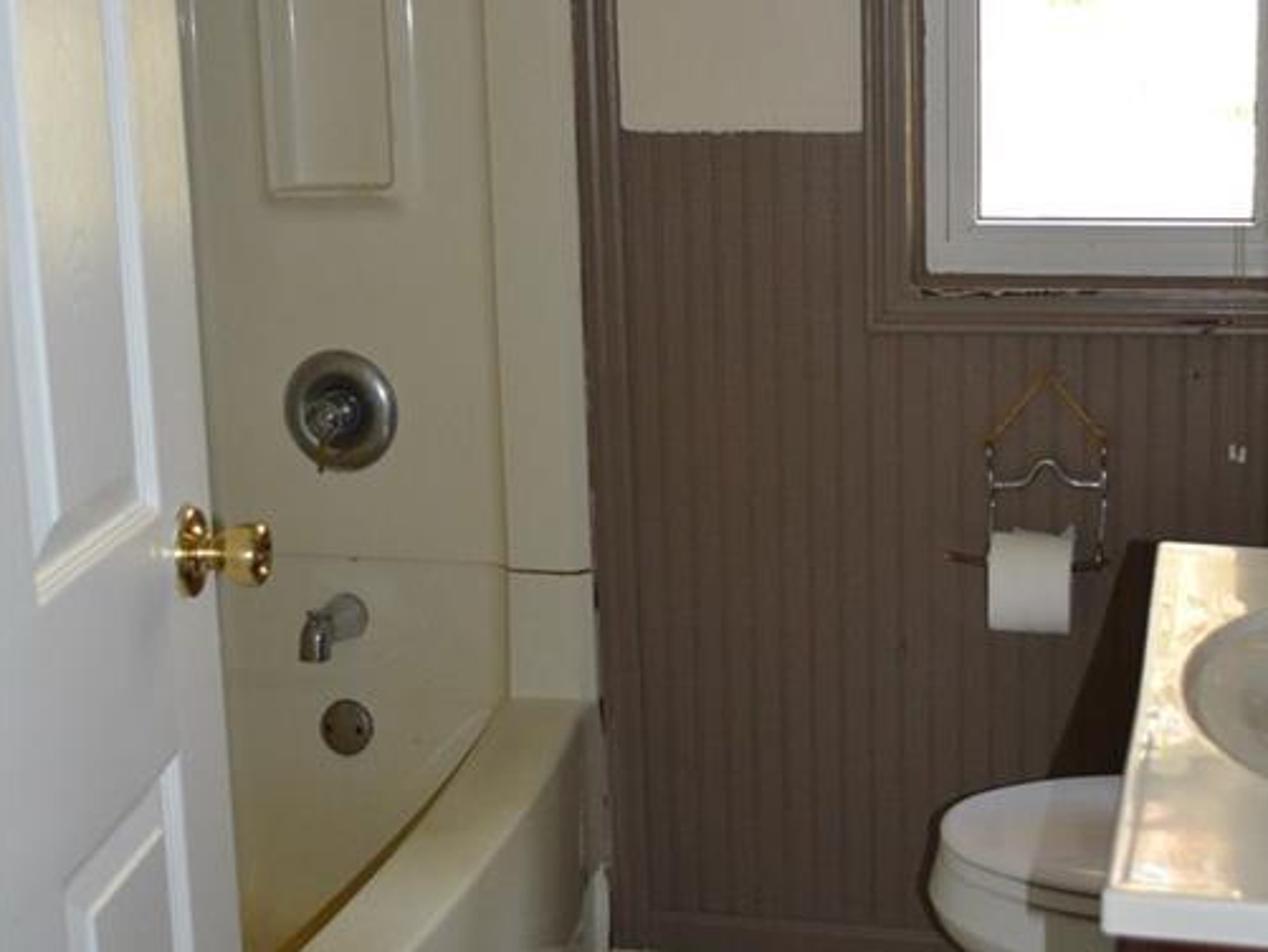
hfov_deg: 36.2
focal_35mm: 53
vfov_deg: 27.4
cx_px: 638
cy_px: 324
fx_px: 1942
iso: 1600
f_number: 4
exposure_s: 1/60
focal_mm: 24
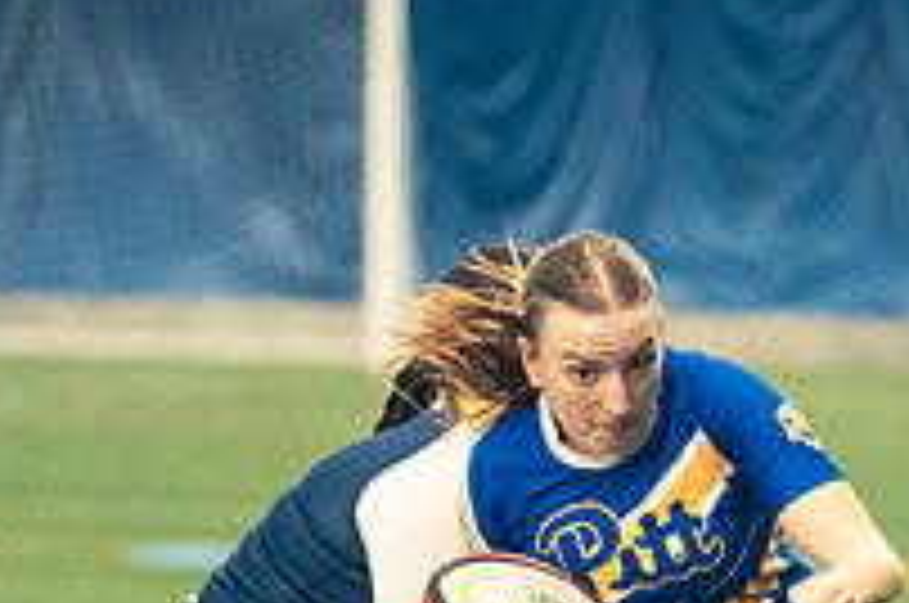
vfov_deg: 2.4
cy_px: 846
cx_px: 752
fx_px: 14647
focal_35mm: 581
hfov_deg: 3.6
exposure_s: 1/500
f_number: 2.8
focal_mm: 135
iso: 12800
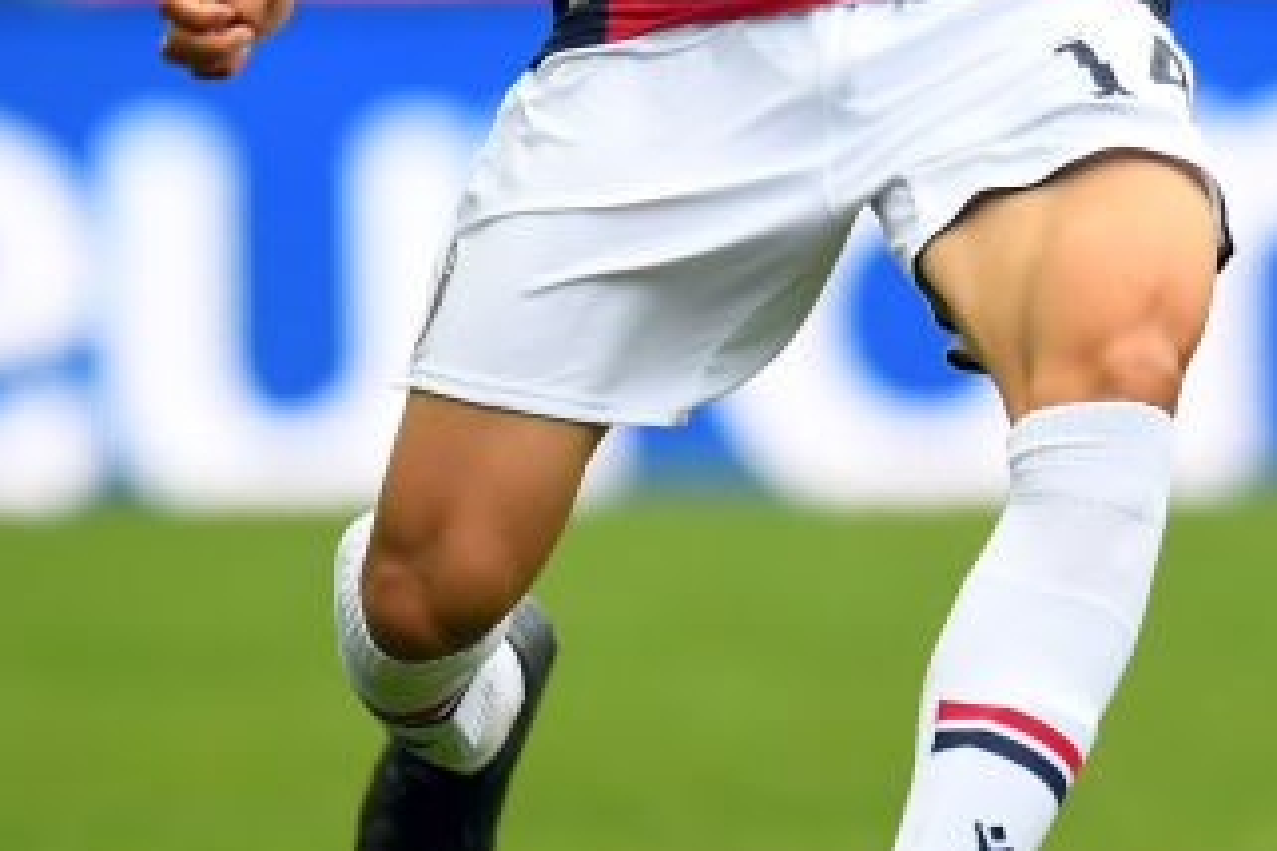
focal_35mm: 1912
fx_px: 67818
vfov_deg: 0.7
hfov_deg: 1.1
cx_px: 851
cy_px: -85
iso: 500
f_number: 3.2
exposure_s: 1/1250
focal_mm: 400
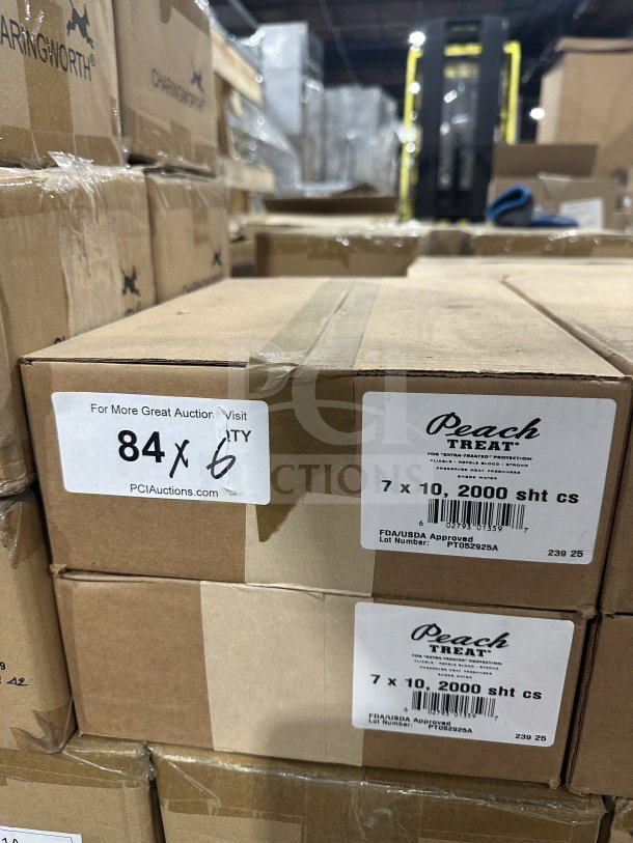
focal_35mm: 24
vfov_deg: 71.6
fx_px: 585
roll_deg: -1.4
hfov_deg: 56.8
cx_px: 316
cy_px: 422
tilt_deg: -18.9
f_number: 1.78
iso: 250
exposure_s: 1/69
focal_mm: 6.86
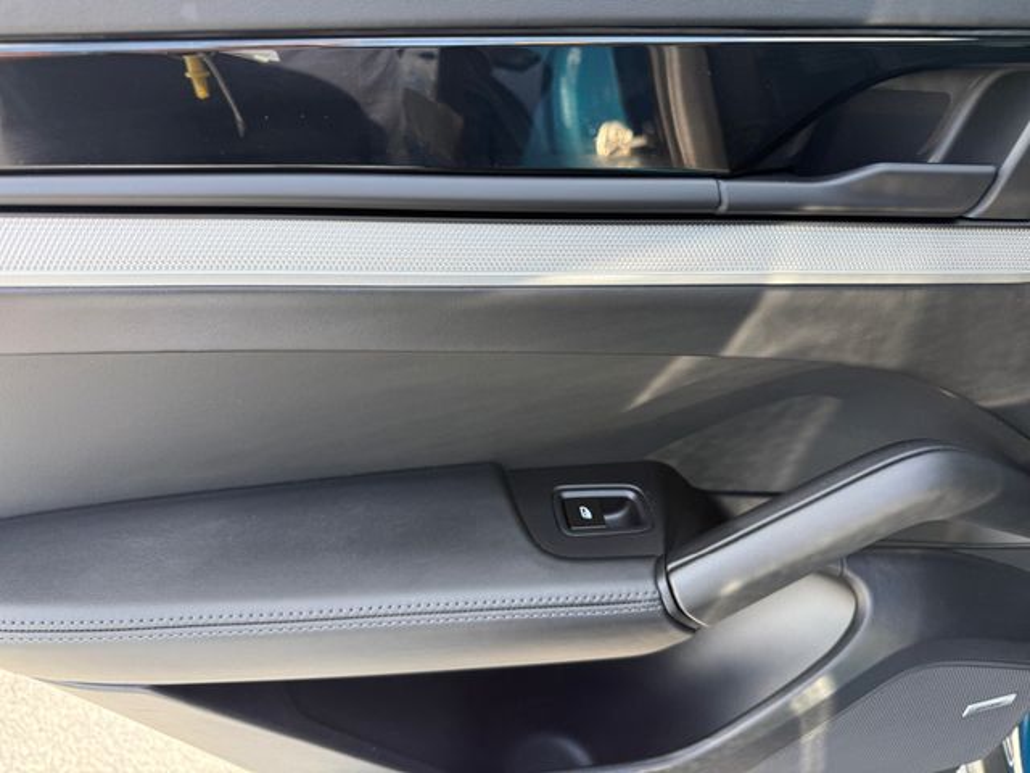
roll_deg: +4.6
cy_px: 386
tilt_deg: -32.9
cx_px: 515
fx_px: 714
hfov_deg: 71.6
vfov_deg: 56.8
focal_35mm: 24
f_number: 1.78
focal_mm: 6.76
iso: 100
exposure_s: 1/140
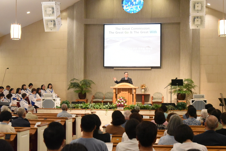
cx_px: 120
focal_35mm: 55
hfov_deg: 36.2
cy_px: 81
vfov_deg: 24.6
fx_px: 345
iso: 12800
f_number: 6.3
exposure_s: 1/160
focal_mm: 50
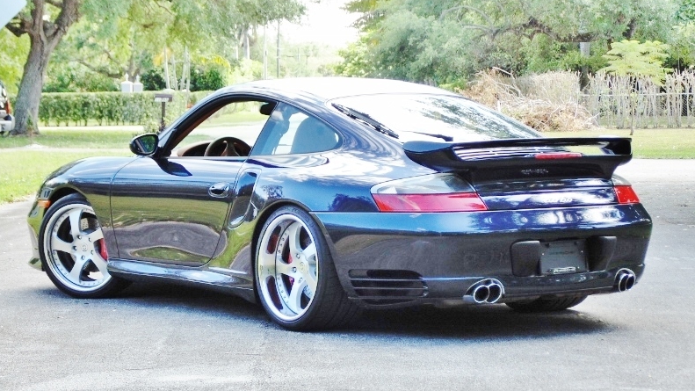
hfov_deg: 19.8
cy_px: 224
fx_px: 1990
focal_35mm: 108
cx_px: 345
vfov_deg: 11.2
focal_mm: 17.5
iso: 80
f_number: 4.6
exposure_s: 1/60
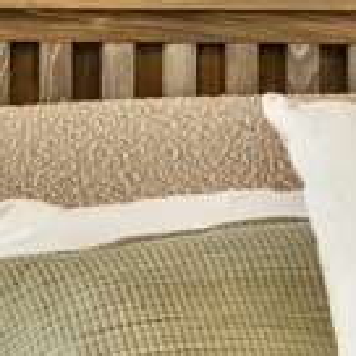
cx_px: -382
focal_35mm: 259
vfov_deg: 6.8
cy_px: 243
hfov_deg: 6.5
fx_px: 3014
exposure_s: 1/60
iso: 1000
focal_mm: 35.9
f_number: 2.8
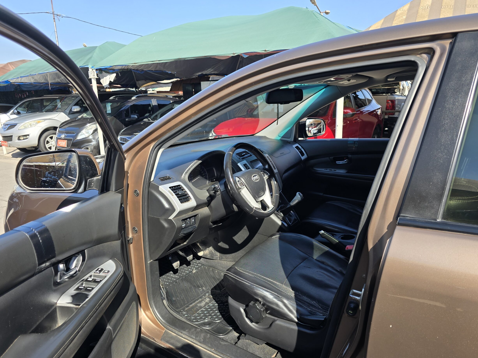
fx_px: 331
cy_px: 185
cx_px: 231
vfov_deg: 56.8
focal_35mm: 24
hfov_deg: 71.6
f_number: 1.7
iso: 12
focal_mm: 6.3
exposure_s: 1/330
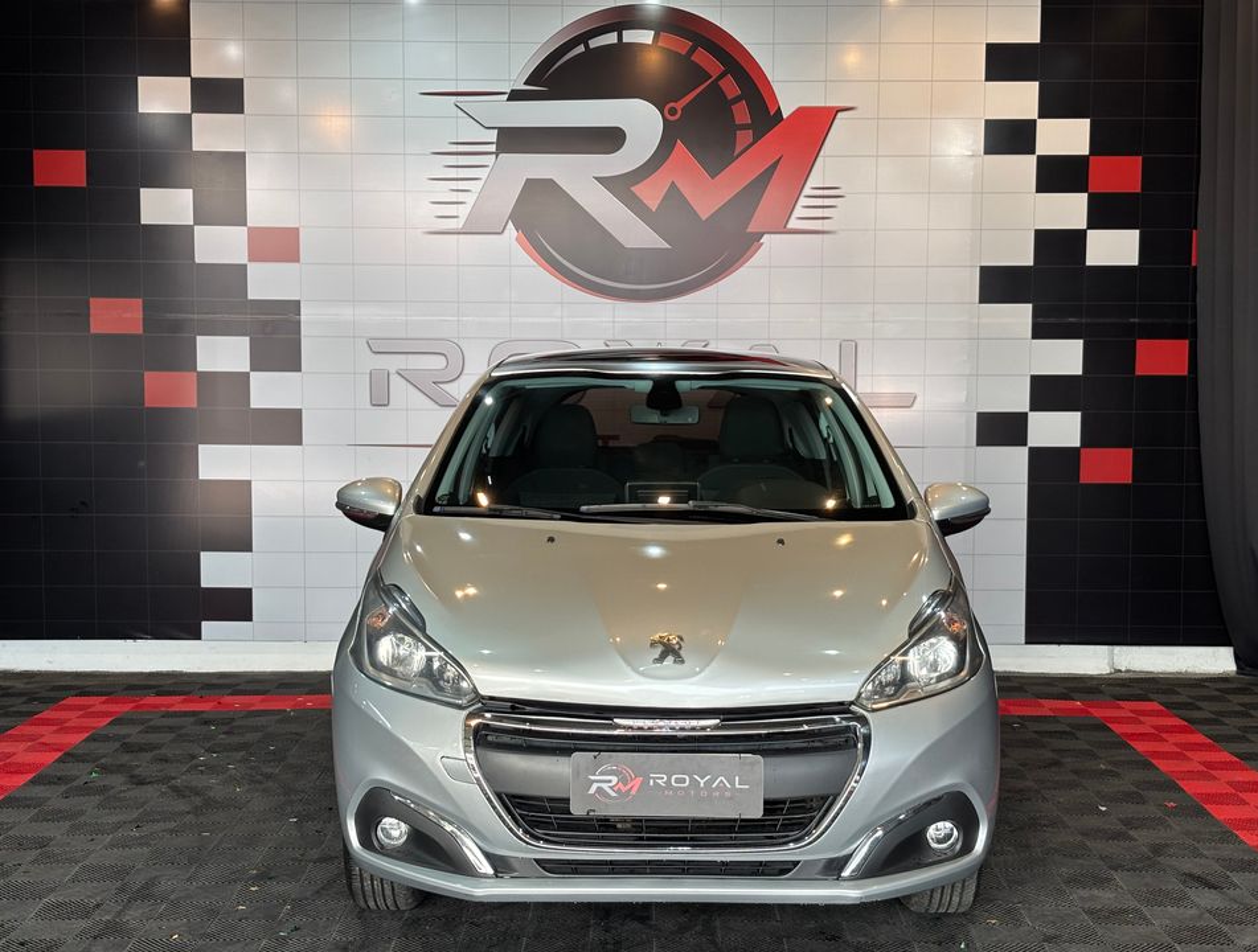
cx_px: 629
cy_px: 476
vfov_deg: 28.2
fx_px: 1896
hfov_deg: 36.7
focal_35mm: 52
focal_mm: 5.96
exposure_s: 1/155
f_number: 1.6
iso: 25
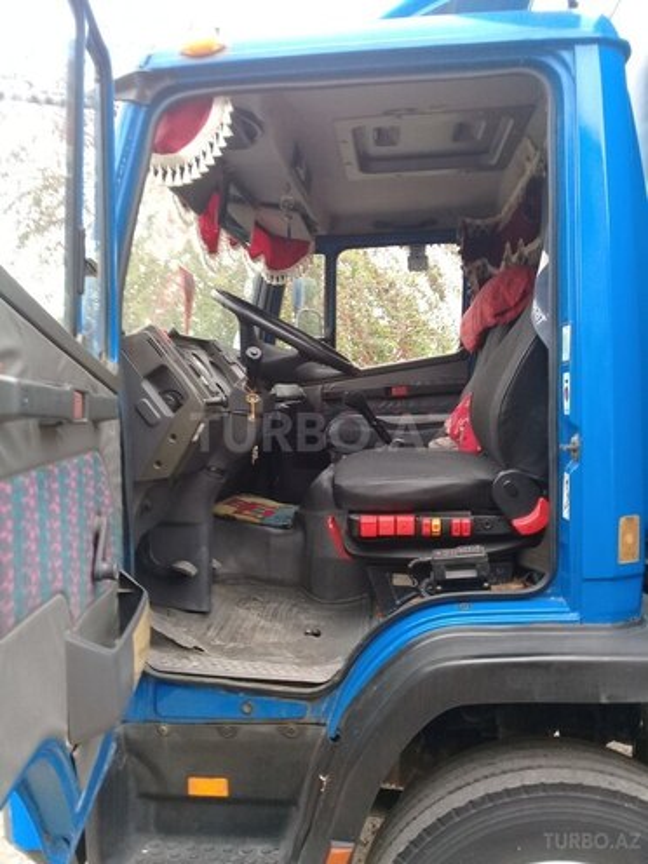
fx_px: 774
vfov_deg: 58.4
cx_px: 324
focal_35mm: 31
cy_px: 432
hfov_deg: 45.4
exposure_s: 1/50
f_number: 2.2
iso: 64
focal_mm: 3.3
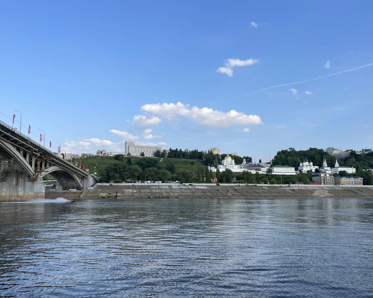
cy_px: 158
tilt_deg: +7.4
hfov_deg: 60.4
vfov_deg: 49.9
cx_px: 177
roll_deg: +0.0
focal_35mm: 29
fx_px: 320
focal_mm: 4.2
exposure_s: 1/2053
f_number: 1.6
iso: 32
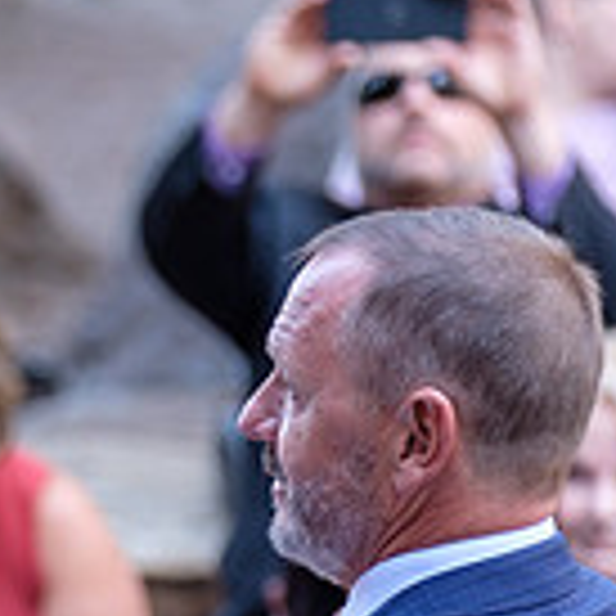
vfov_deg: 3.1
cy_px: 411
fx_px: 11536
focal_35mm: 573
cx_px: -243
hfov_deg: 3.1
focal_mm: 106
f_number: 2.8
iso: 200
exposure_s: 1/40
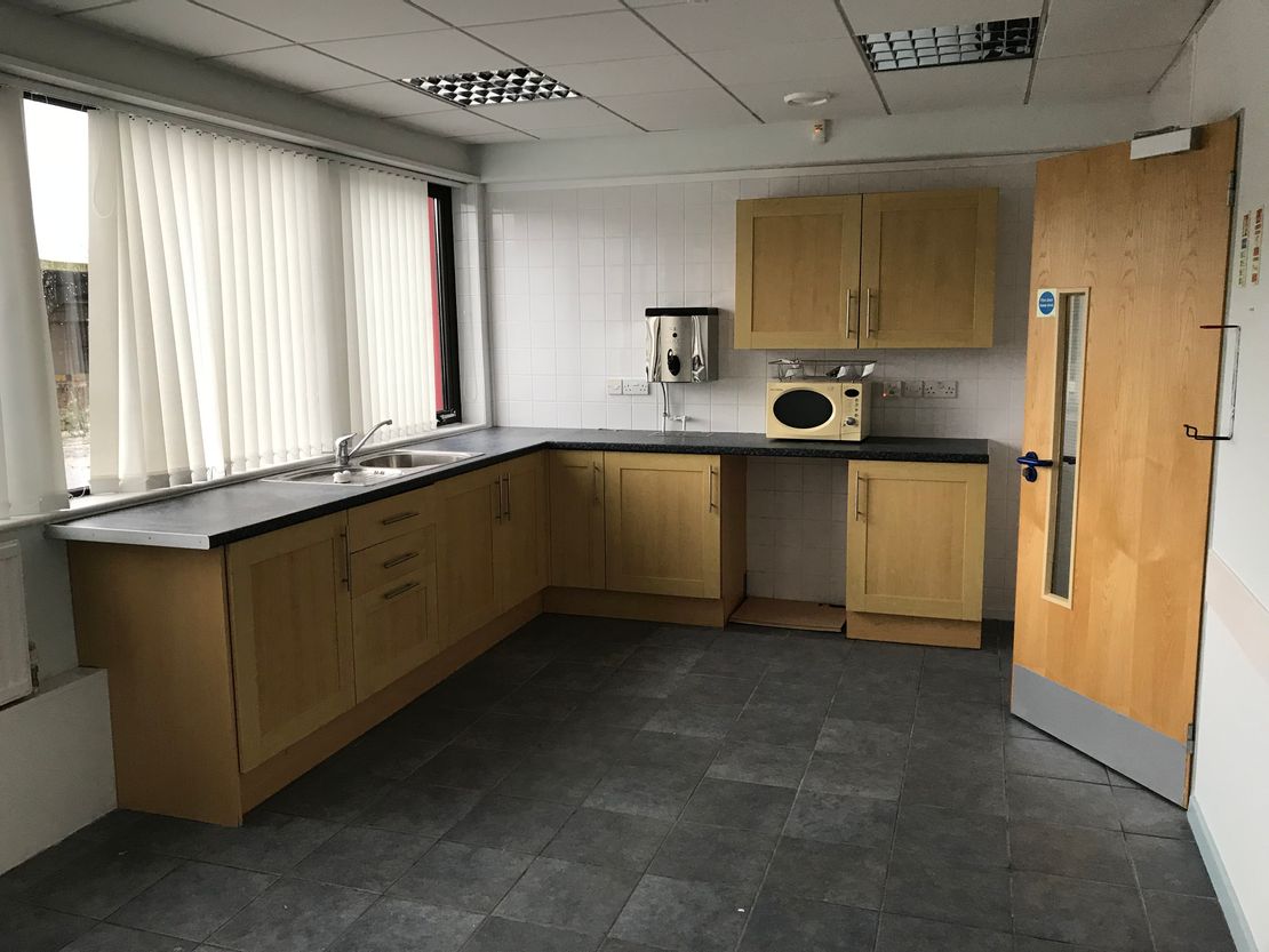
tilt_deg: -8.2
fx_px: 1027
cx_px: 634
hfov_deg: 63.4
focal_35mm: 28
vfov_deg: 49.8
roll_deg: -0.3
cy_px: 476
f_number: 1.8
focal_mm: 3.99
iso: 40
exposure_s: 1/33
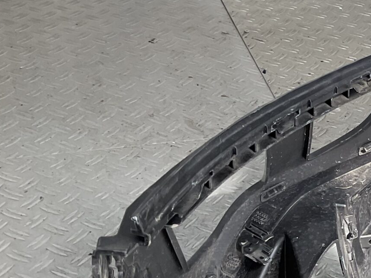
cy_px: 240
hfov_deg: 20.0
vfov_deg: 17.0
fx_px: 922
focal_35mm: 86
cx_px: 538
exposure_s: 1/367
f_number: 1.8
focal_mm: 3
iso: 16
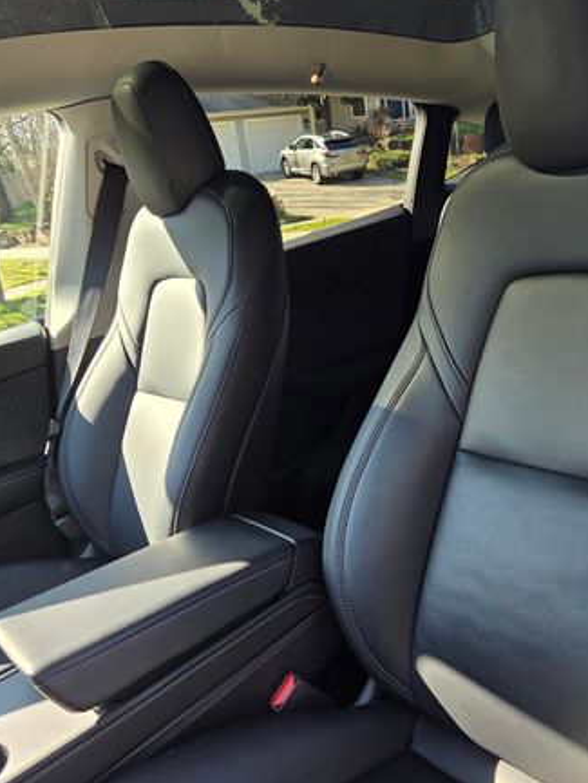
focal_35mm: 34
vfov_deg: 53.9
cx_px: 369
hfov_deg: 41.5
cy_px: 396
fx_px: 770
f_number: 1.8
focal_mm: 5.4
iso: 40
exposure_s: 1/180
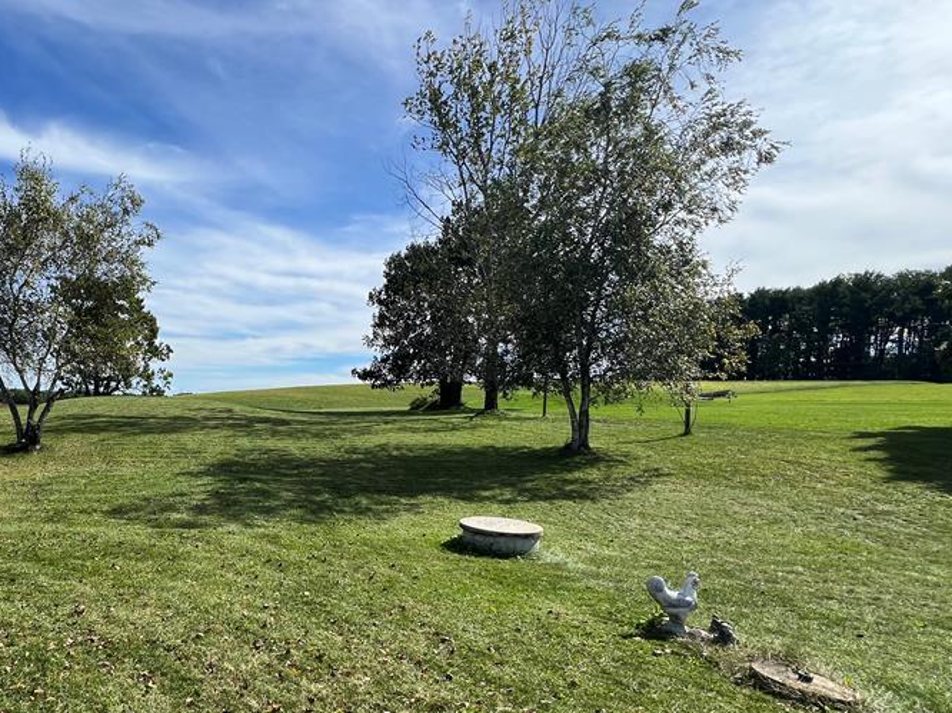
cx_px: 246
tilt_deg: -0.8
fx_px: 550
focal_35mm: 20
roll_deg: -1.9
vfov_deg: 65.6
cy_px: 412
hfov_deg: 76.2
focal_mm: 1.57
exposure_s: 1/1815
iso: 32
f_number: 1.8
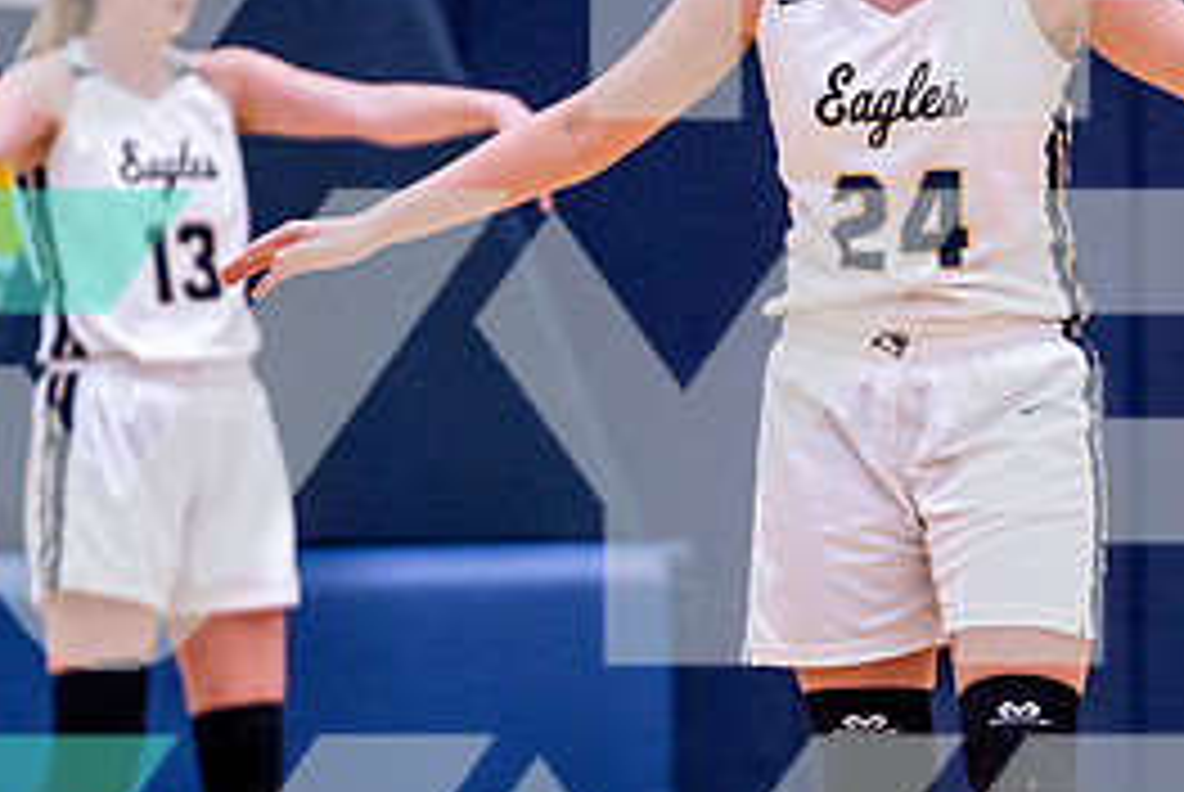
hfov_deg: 3.5
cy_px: 357
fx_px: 19459
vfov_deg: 2.3
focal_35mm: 591
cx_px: 978
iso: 2000
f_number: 2.8
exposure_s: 1/1250
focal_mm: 200
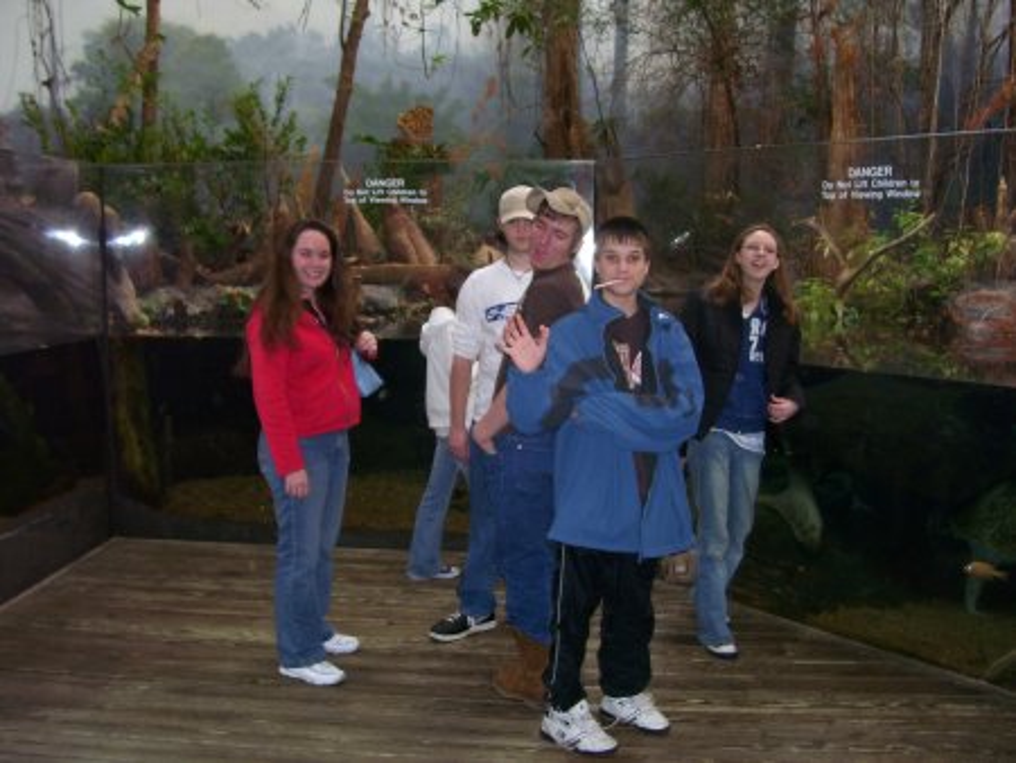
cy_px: 382
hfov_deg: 53.9
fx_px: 998
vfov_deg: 41.8
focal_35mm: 34
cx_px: 508
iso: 80
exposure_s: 1/60
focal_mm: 5.6
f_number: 2.7
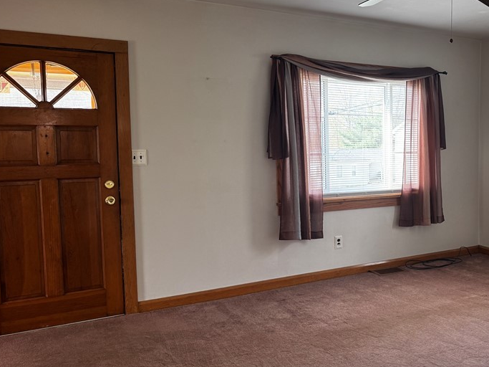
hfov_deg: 49.7
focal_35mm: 36
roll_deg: +0.6
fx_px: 508
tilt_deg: -4.2
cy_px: 181
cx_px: 356
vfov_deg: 39.6
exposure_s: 1/120
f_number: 1.78
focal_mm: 6.76
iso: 125
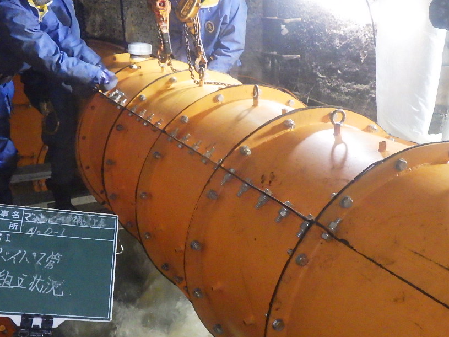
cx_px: 198
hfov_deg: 42.9
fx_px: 571
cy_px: 194
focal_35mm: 44
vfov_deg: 32.8
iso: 1600
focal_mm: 5
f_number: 3.5
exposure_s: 1/60
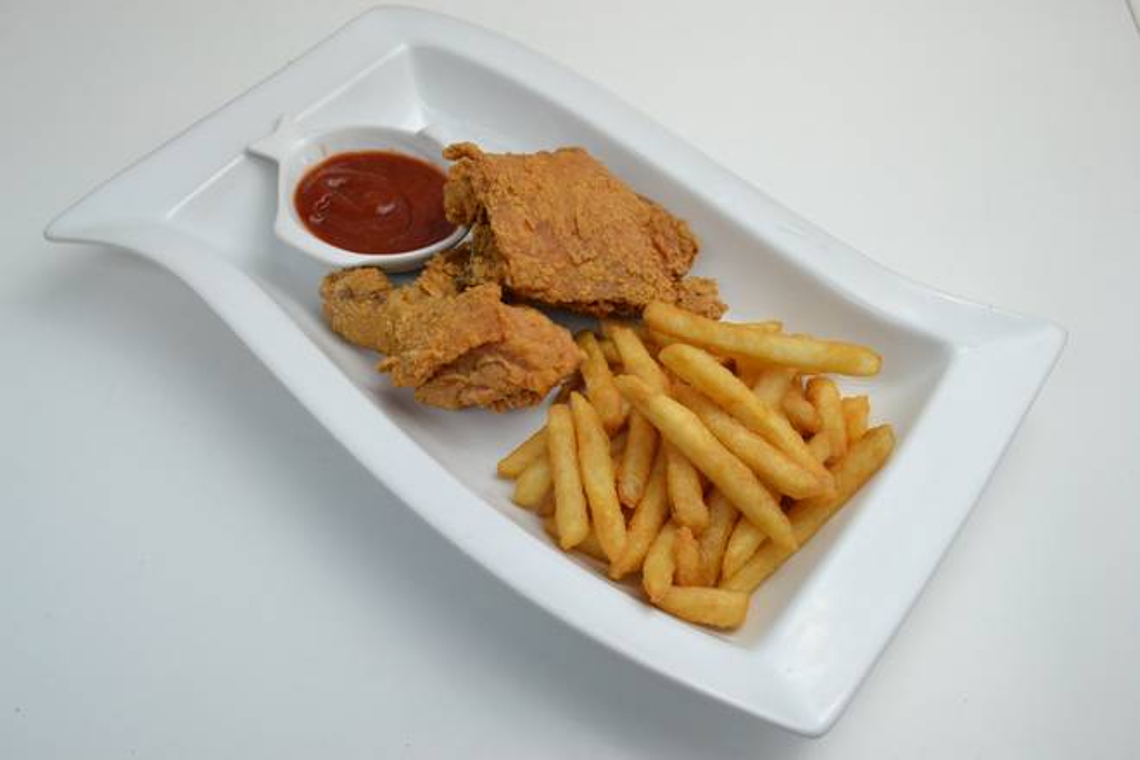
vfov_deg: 40.0
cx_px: 570
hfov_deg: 57.2
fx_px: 1045
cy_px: 380
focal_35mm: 33
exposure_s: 1/400
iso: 1600
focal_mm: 22
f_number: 5.6
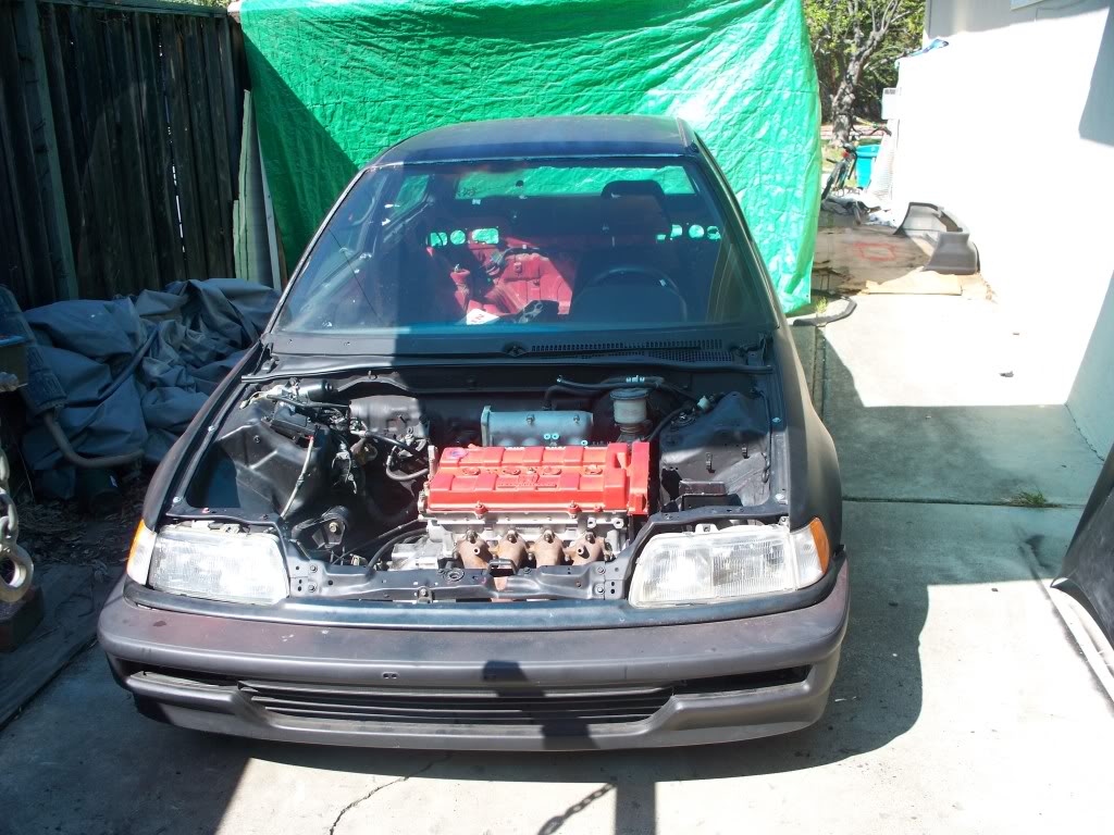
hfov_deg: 51.4
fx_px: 1159
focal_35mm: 36
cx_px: 557
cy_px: 418
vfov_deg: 39.7
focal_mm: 7.54
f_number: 2.8
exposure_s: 1/320
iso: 64
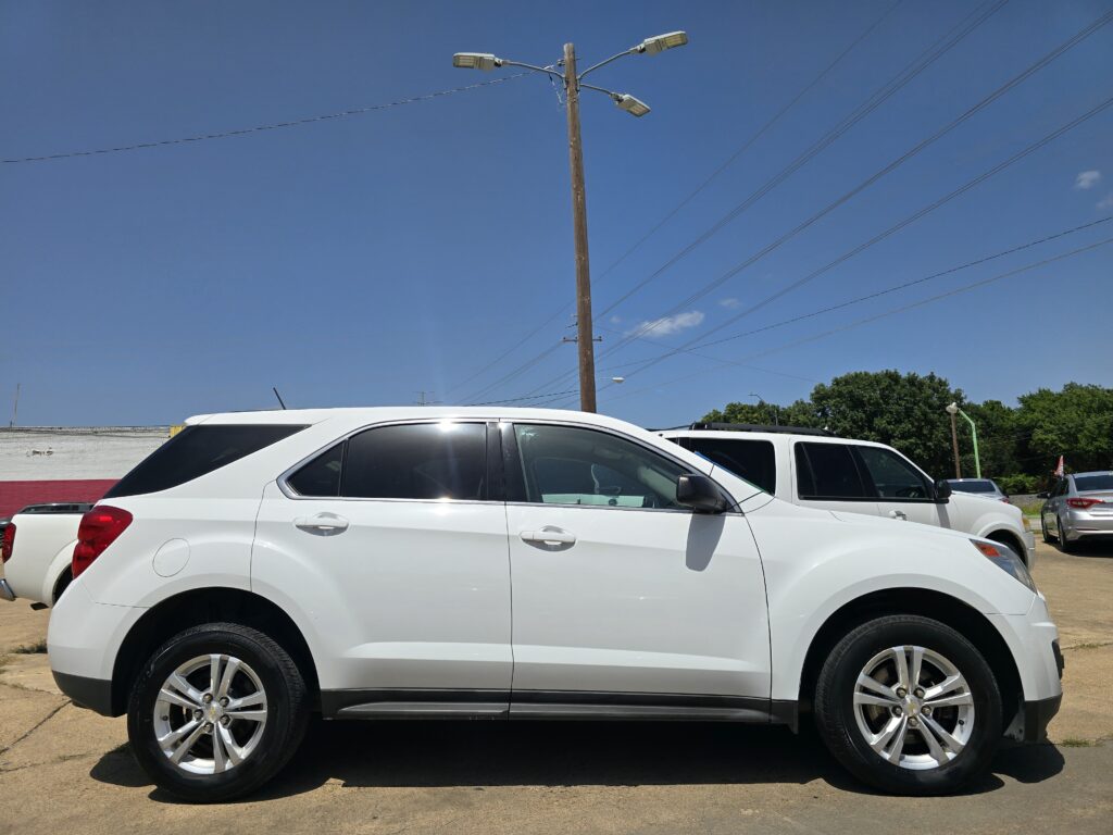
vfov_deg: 58.9
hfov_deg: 73.9
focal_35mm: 23
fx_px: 740
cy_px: 418
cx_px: 556
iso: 12
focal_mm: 6.3
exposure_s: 1/1597
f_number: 1.7
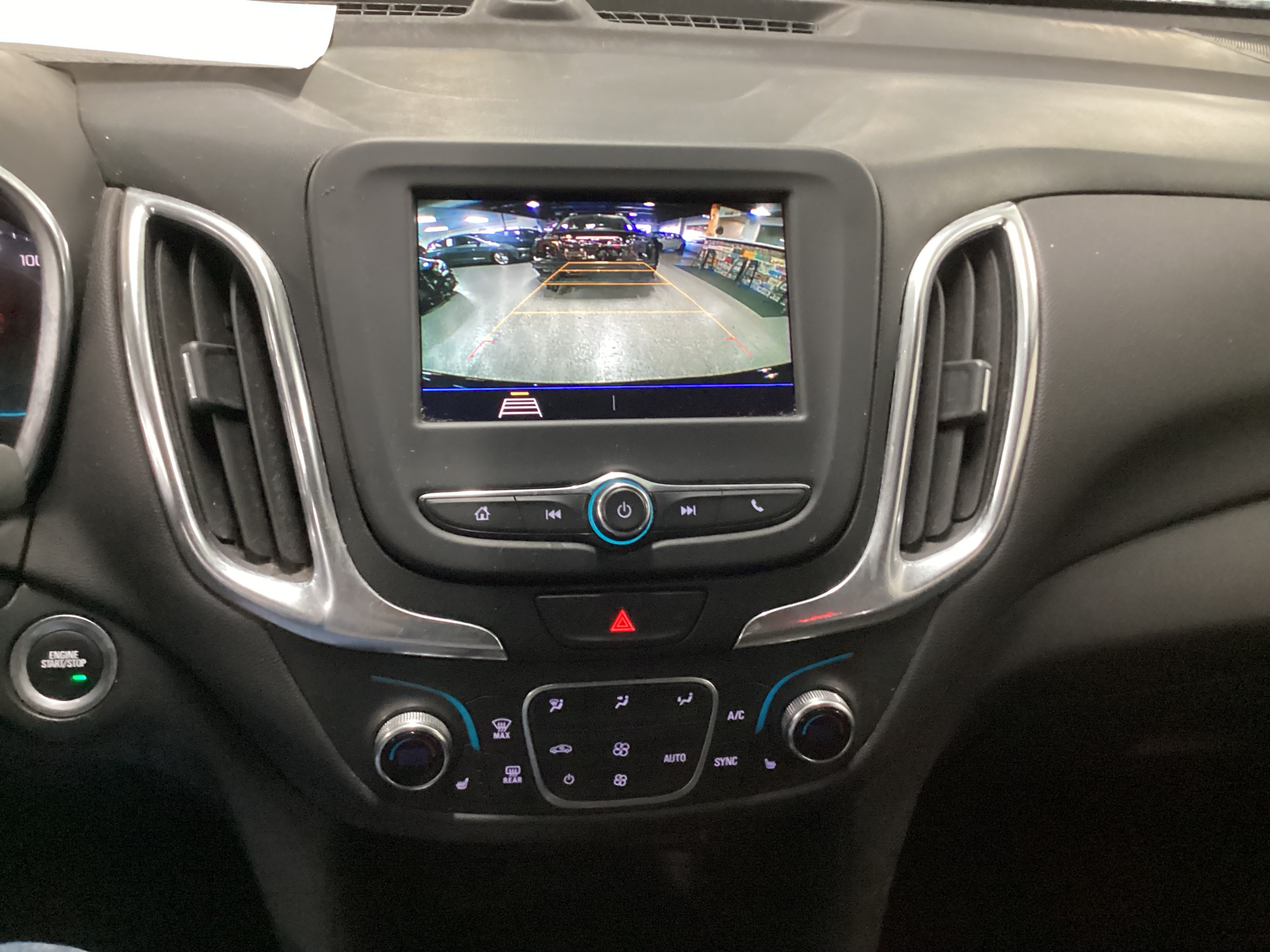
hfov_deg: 58.4
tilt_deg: -30.1
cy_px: 476
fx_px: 1137
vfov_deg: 45.4
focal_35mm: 31
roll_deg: -4.4
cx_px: 635
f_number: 2.4
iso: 500
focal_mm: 3.3
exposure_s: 1/25
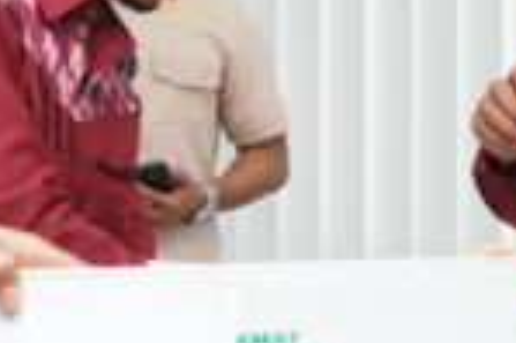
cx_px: 346
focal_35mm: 196
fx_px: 2806
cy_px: 206
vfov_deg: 7.0
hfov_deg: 10.5
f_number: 7.1
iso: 4000
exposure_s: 1/100
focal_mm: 38
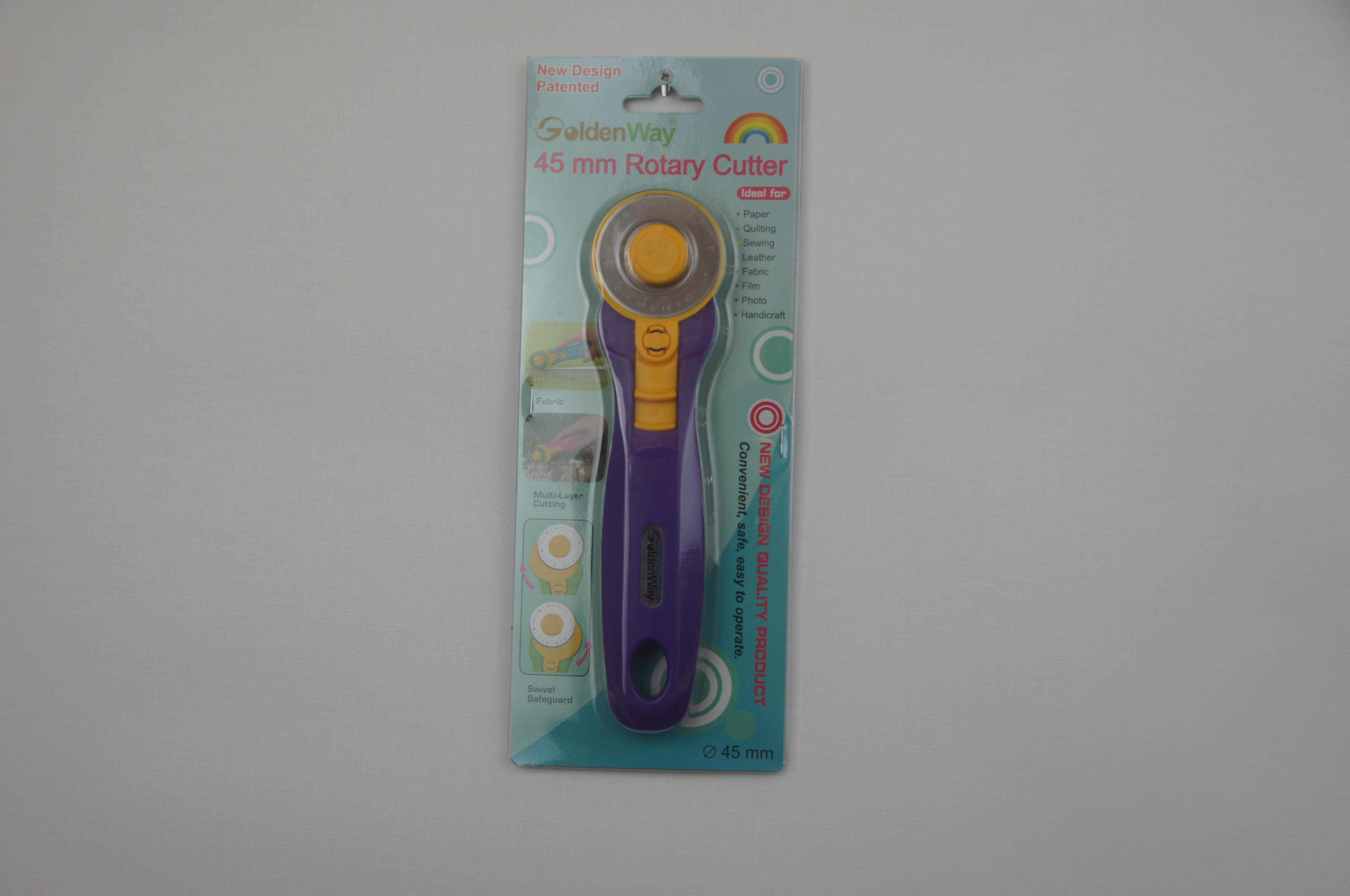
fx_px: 1686
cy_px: 448
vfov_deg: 29.8
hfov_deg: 43.6
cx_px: 675
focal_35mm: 45
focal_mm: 30
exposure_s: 1/80
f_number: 5.6
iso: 100
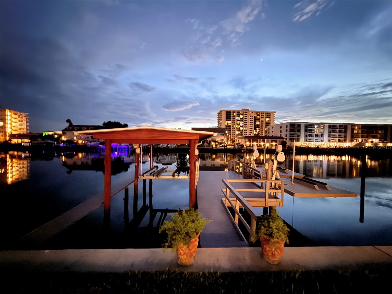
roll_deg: -1.3
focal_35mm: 14
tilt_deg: -1.1
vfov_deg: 85.7
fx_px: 159
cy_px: 147
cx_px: 196
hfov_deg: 102.1
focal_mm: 2.22
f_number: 2.2
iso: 1250
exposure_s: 1/9
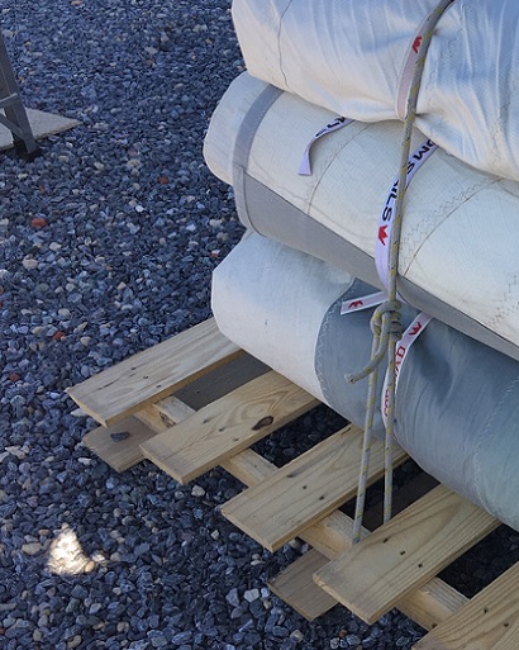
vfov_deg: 32.0
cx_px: 625
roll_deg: +2.1
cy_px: 324
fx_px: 1134
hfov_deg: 23.5
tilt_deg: -35.7
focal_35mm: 59
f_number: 2.2
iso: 25
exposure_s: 1/366
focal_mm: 4.15
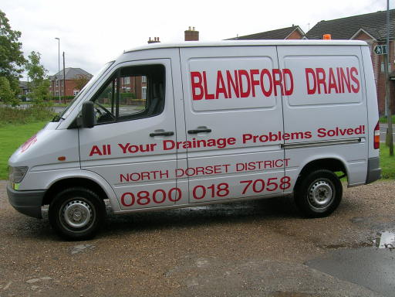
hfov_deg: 52.6
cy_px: 148
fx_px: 399
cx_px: 198
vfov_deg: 40.7
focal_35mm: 35
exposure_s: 1/202
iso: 50
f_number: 4.8
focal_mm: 5.4
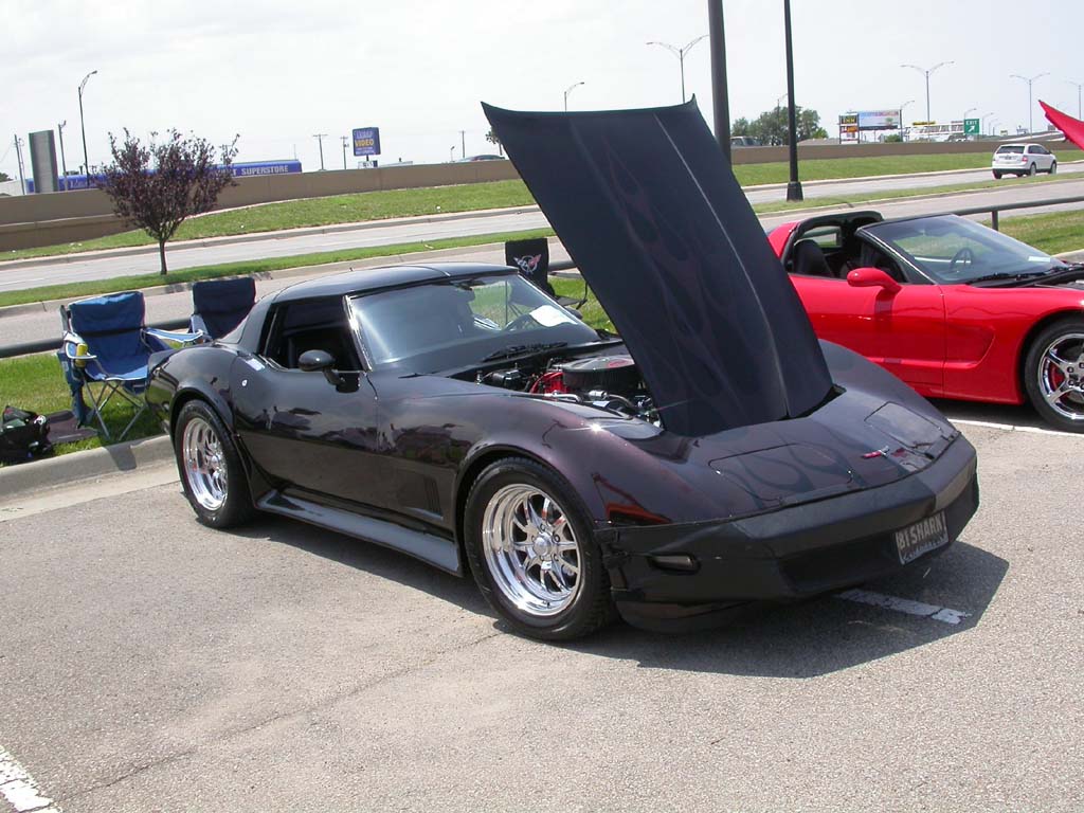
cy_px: 406
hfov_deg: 49.0
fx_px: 1190
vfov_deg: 37.7
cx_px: 542
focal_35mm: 38
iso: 100
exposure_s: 1/288
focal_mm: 7.85
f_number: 6.7
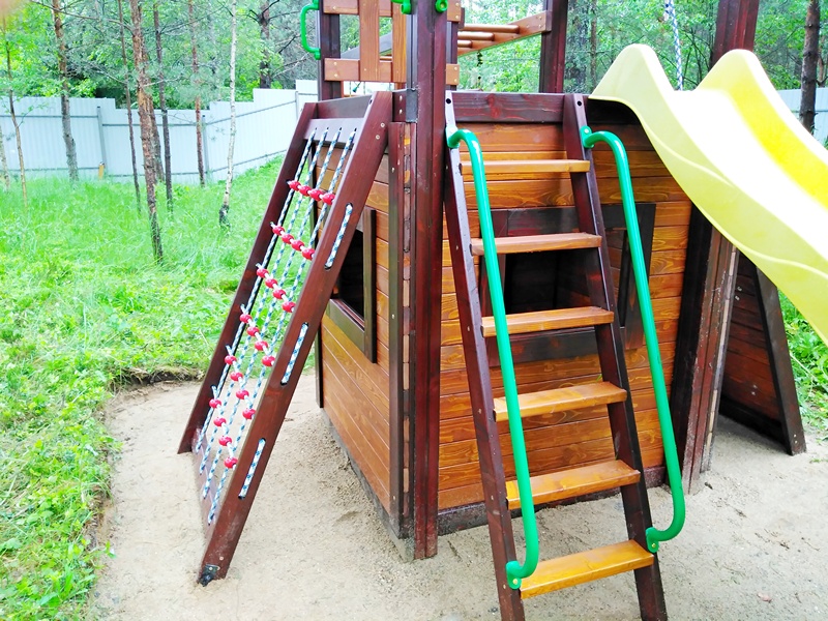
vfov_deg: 53.1
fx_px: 622
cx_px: 414
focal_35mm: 26
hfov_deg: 67.3
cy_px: 310
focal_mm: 3.63
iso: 112
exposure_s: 1/60
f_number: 1.8
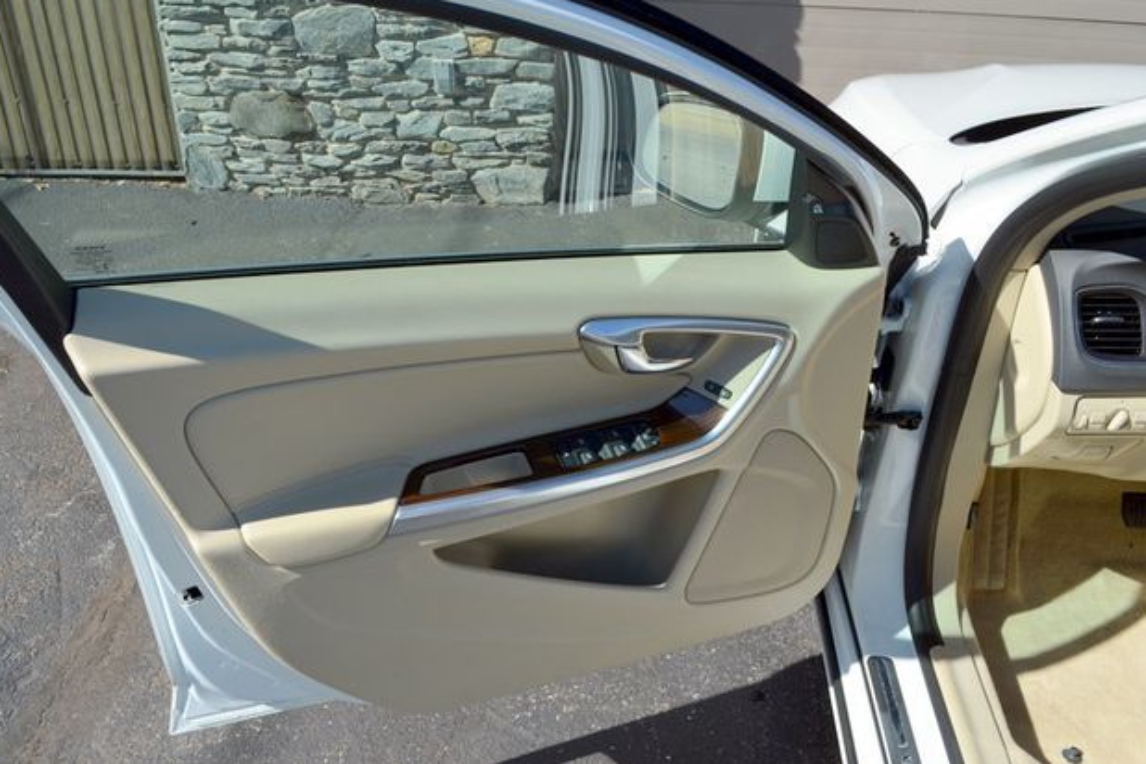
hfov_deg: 60.3
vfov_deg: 42.3
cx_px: 571
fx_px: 987
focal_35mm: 31
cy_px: 378
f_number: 8
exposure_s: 1/250
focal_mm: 20
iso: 125
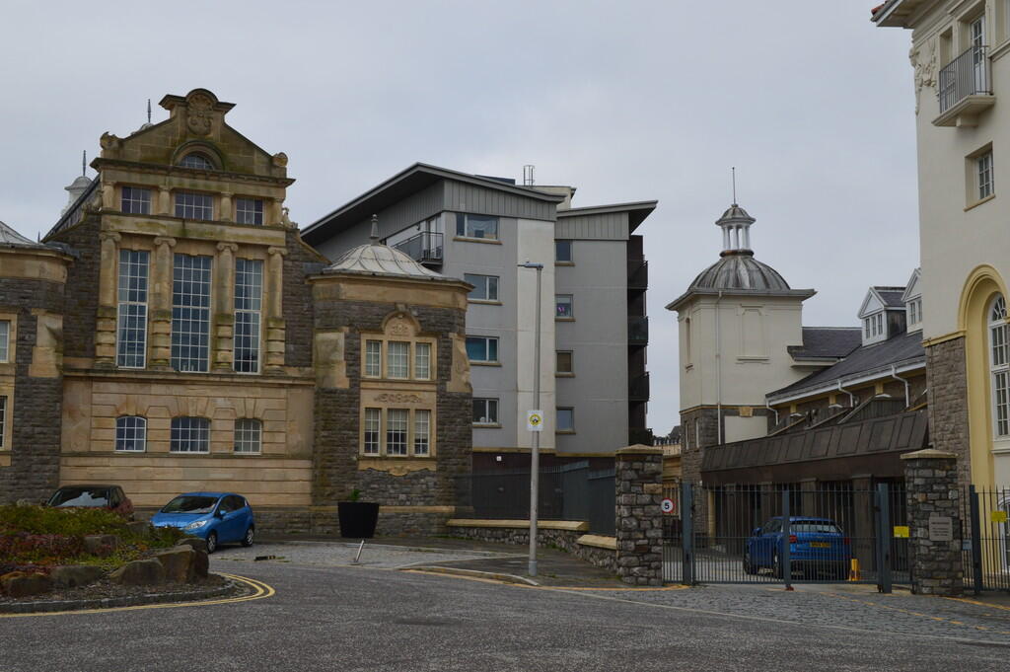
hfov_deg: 41.1
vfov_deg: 28.0
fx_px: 1346
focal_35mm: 48
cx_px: 505
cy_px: 336
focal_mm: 32
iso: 400
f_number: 10
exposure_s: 1/320
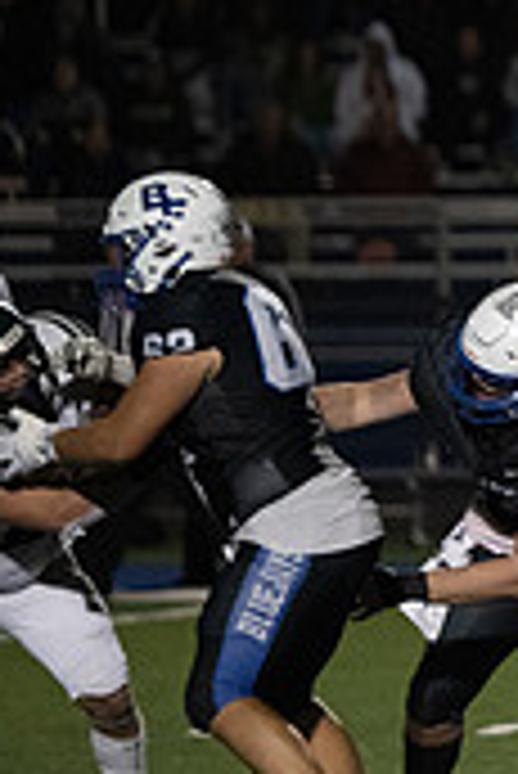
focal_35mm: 506
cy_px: 430
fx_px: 10898
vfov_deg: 4.1
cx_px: 1279
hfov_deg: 2.7
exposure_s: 1/1250
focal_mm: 150
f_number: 2.8
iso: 5000
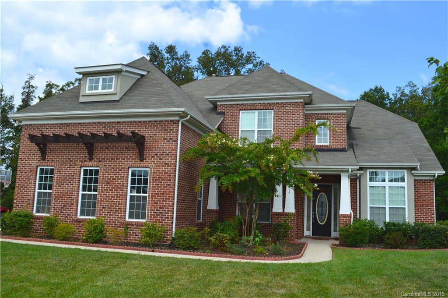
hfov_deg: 62.0
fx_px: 373
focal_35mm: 30
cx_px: 224
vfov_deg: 43.5
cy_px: 149
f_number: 11
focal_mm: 20
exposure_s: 1/500
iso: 400
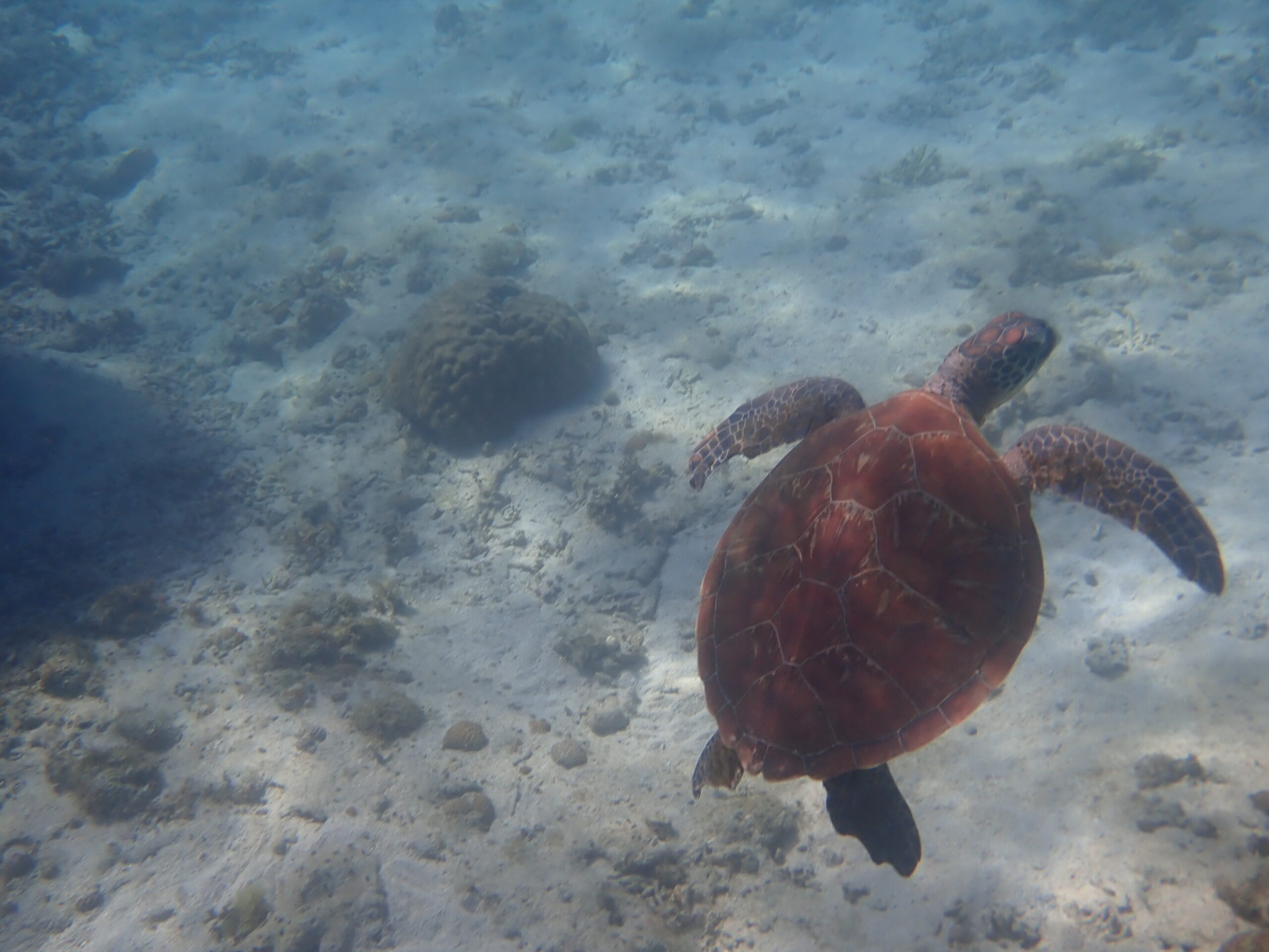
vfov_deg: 35.1
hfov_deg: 45.8
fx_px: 1503
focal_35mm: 41
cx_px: 634
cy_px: 476
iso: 100
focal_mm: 7.31
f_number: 4
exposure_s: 1/500
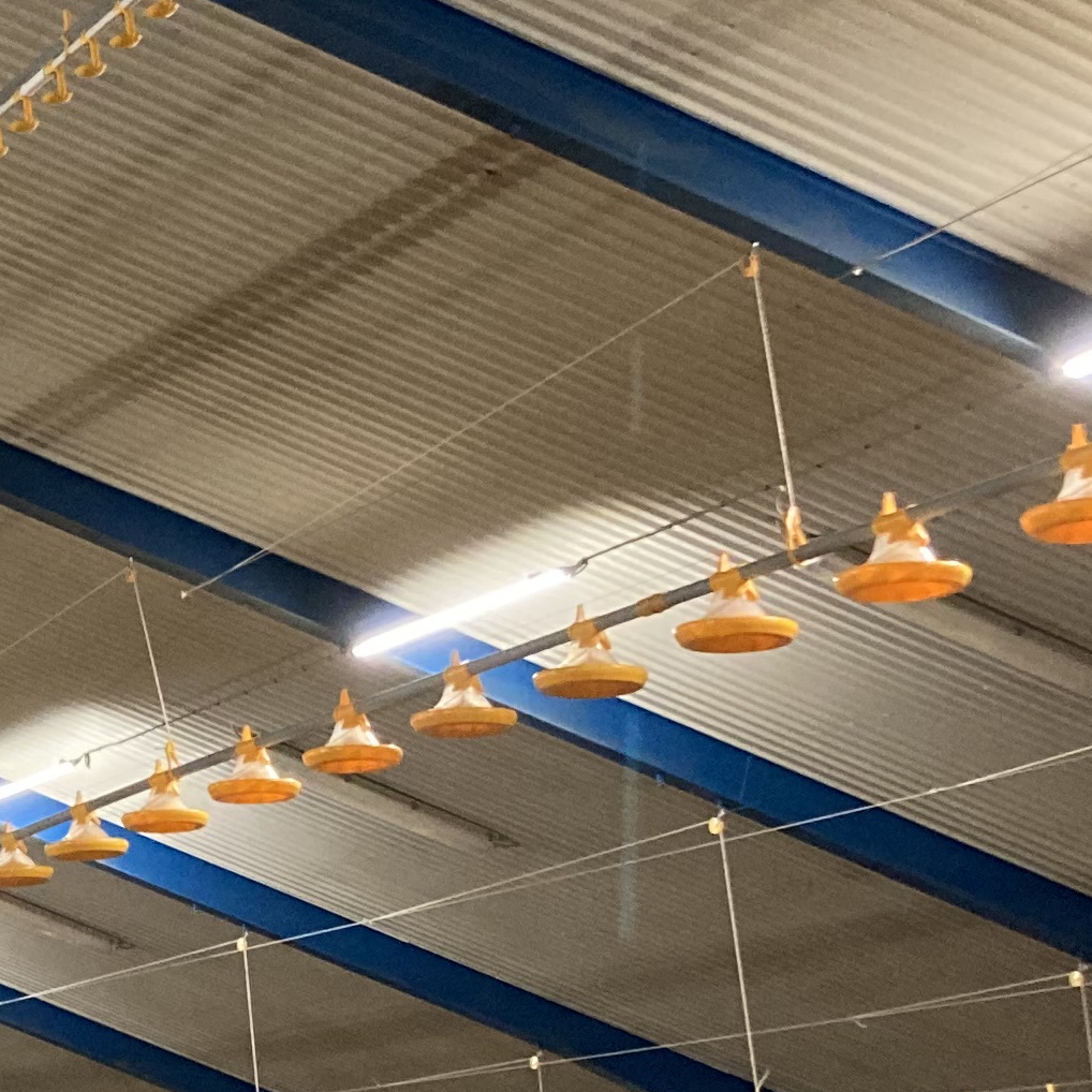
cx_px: -380
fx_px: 3498
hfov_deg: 16.6
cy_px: 486
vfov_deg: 17.7
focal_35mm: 98
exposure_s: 1/40
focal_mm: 3.99
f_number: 1.8
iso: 320
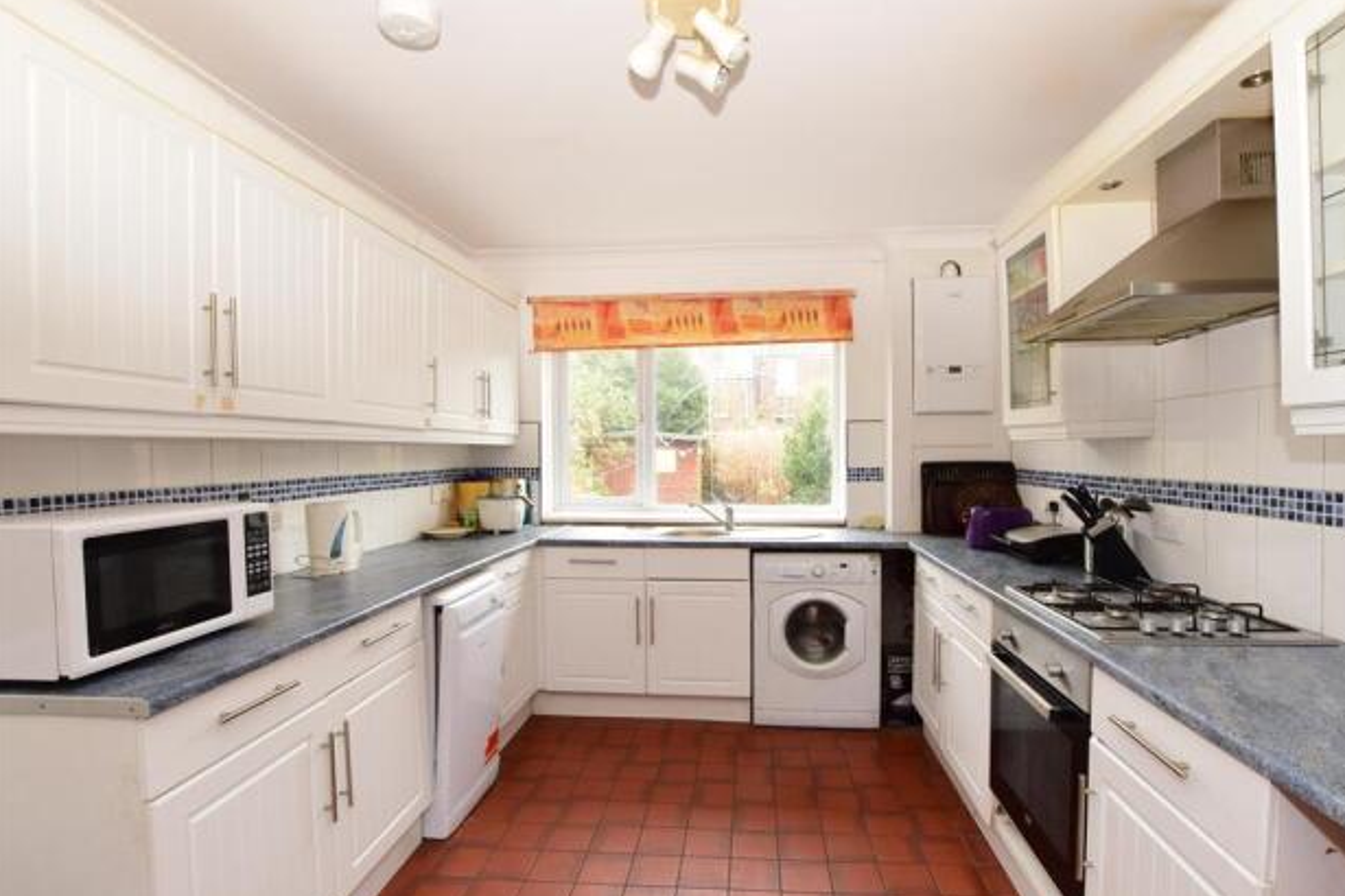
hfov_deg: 96.6
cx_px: 713
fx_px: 598
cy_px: 458
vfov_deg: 73.7
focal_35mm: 16
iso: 400
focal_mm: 10
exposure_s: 1/5
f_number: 10
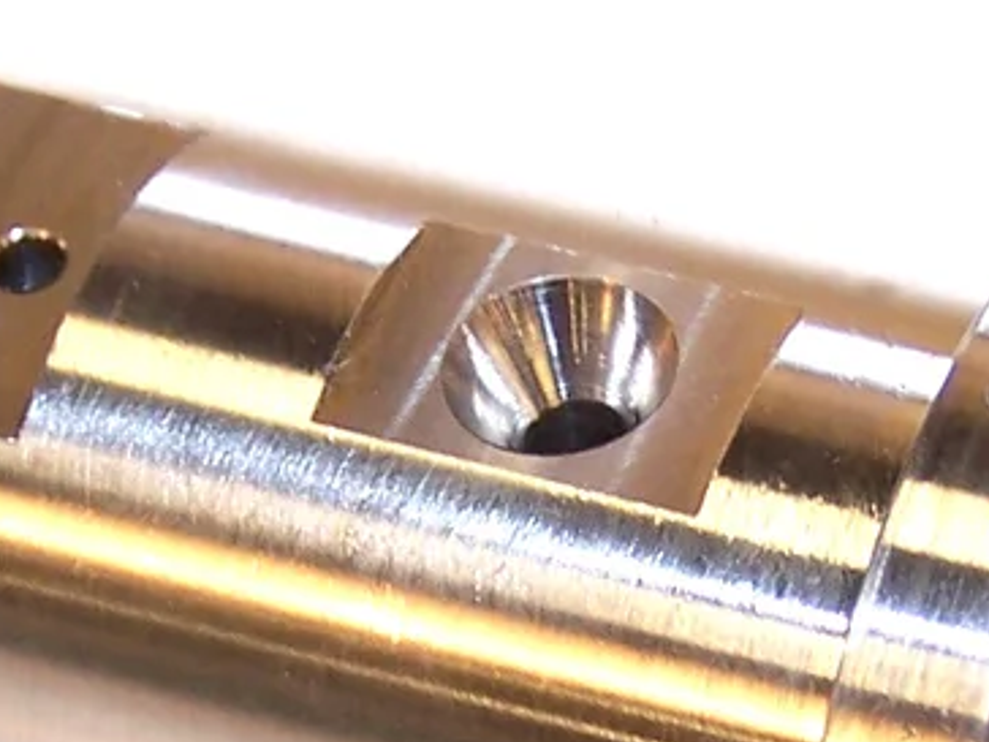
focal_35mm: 176
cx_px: 611
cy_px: 685
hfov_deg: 11.2
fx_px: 5028
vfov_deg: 8.4
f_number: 3.2
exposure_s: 1/60
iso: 80
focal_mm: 10.7
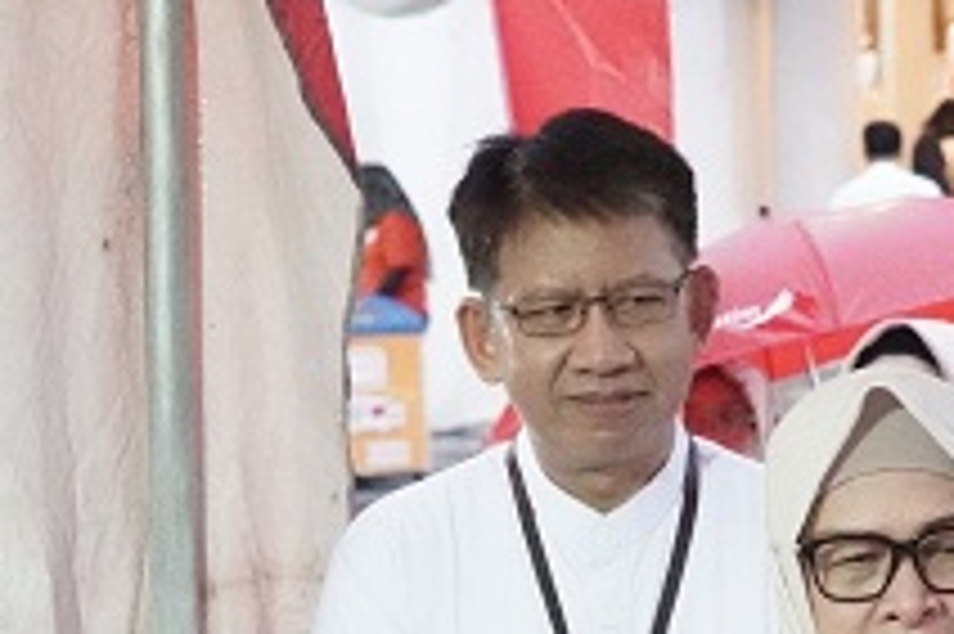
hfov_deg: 13.4
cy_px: 796
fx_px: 4025
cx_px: 860
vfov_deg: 8.9
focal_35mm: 152
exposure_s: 1/400
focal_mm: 46
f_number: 4.5
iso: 64000
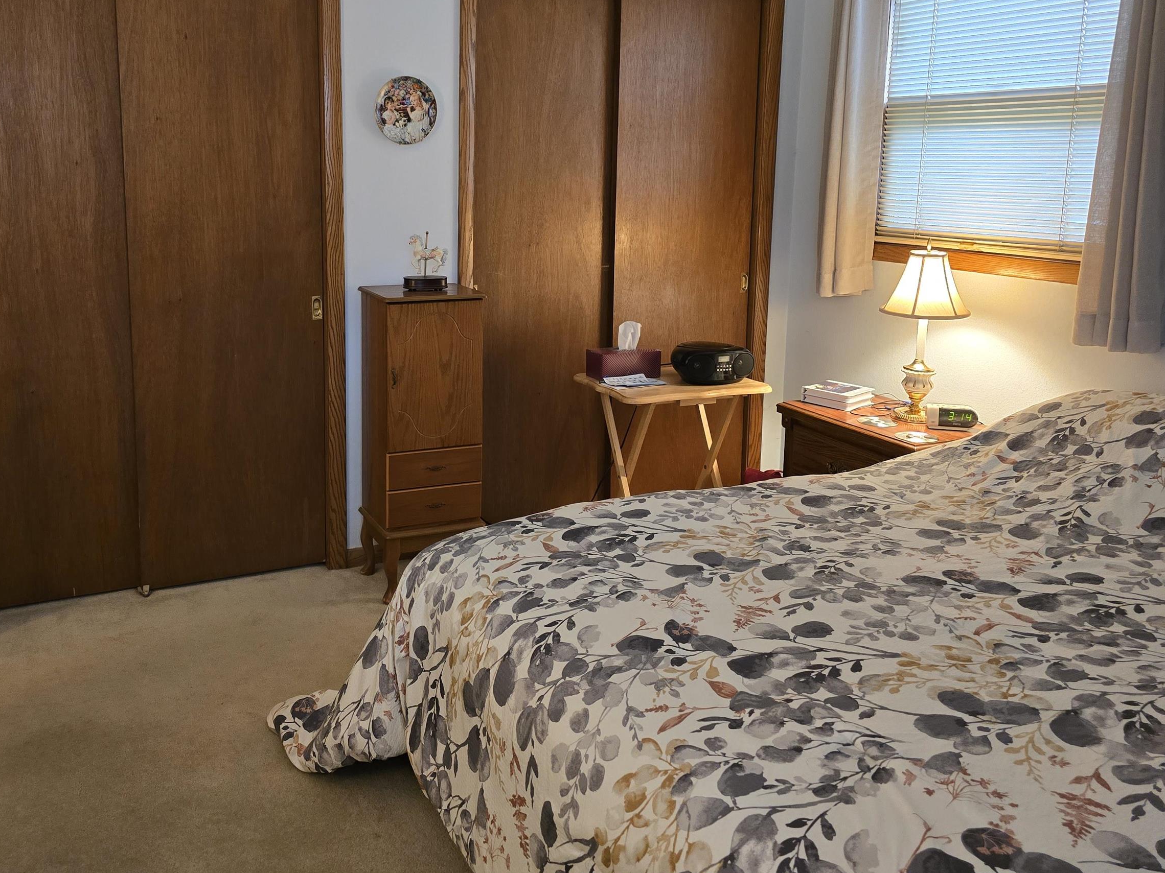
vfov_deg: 45.0
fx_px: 1043
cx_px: 428
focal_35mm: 31
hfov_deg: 57.5
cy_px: 316
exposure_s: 1/60
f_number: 1.7
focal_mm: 6.3
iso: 640
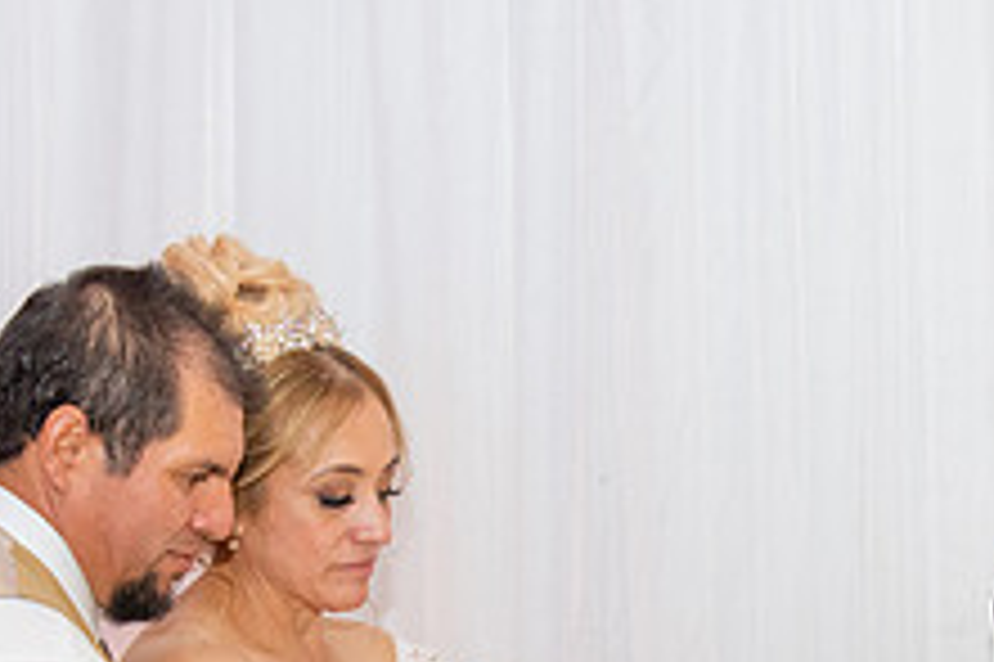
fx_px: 2538
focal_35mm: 92
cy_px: 795
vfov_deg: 14.4
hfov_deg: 21.8
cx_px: 823
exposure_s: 1/160
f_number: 4.5
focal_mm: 35
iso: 1000
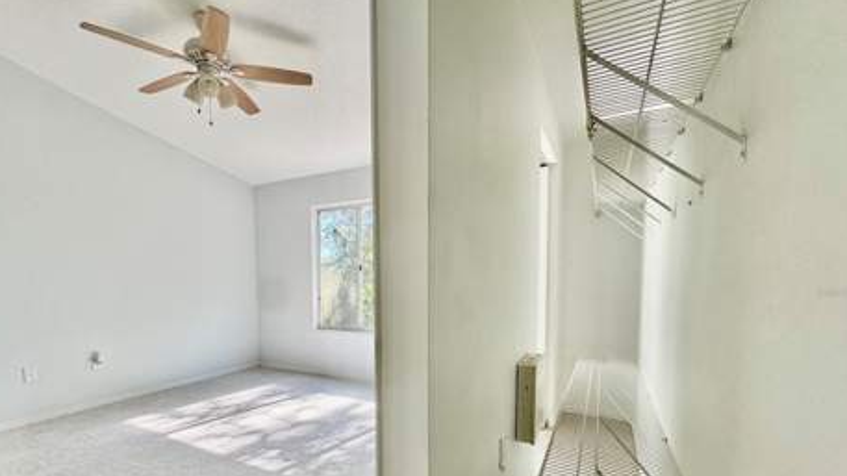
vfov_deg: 66.3
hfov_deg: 99.4
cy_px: 292
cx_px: 424
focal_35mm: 16
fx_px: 359
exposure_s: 1/99
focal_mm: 2.22
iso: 64
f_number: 2.2
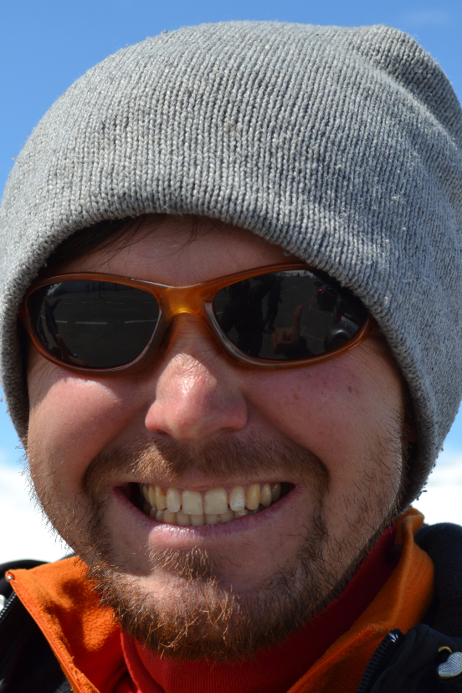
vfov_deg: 20.5
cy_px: 316
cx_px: 191
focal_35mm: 100
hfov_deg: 13.7
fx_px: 1917
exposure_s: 1/250
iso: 100
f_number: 8
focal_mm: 55
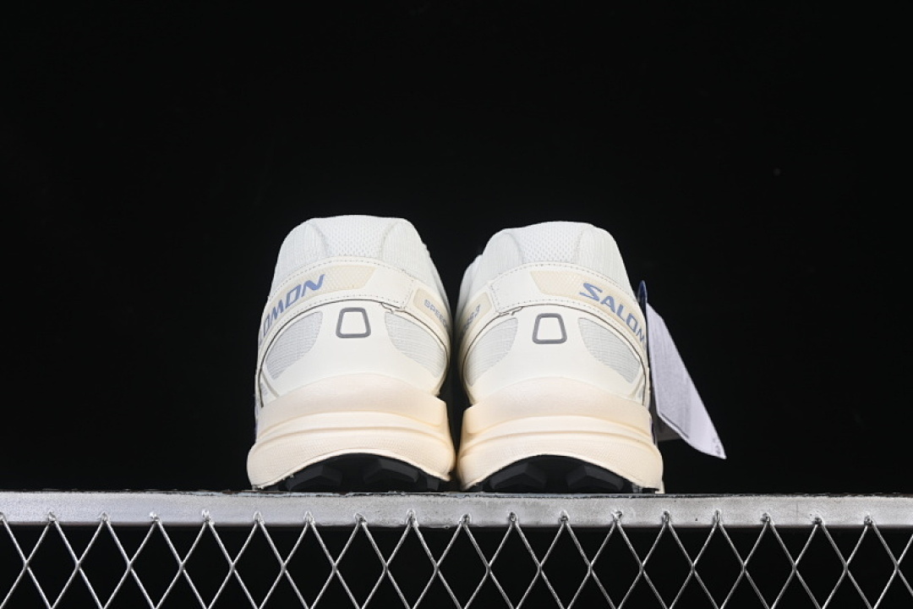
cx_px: 456
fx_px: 1902
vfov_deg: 18.2
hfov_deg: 27.0
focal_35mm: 75
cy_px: 304
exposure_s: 1/80
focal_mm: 50
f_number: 8
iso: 160
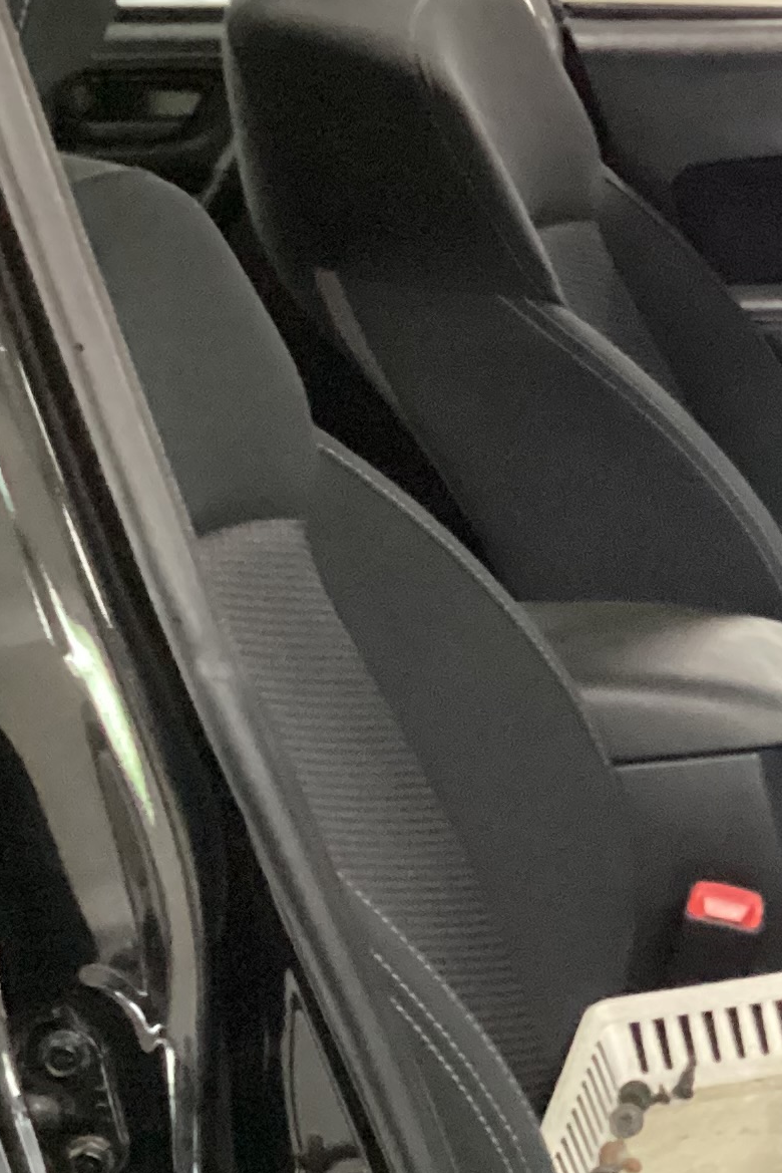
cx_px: 1312
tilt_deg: -23.3
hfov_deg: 13.9
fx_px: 2931
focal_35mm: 90
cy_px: 656
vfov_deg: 22.6
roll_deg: +2.6
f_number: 2.4
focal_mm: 3.3
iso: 800
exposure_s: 1/30
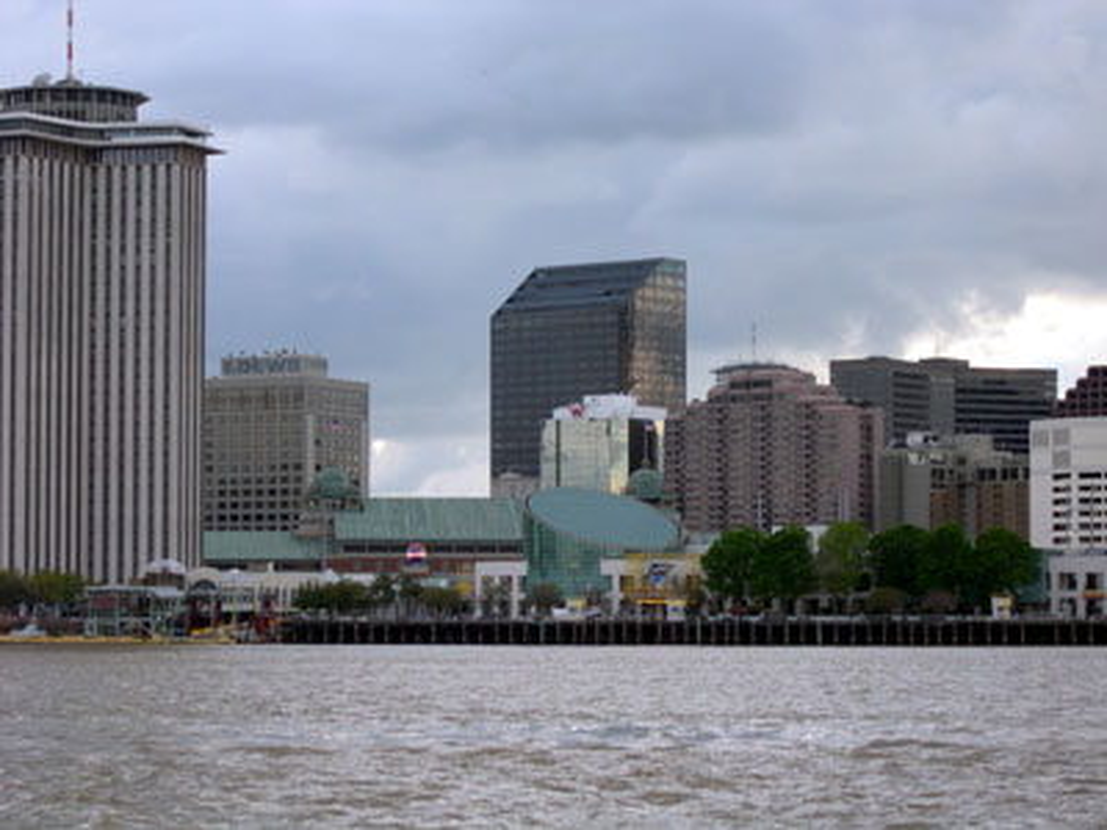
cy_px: 415
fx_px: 3646
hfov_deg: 17.3
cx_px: 554
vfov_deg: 13.0
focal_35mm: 114
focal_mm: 24
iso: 100
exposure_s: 1/91.3
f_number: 4.9
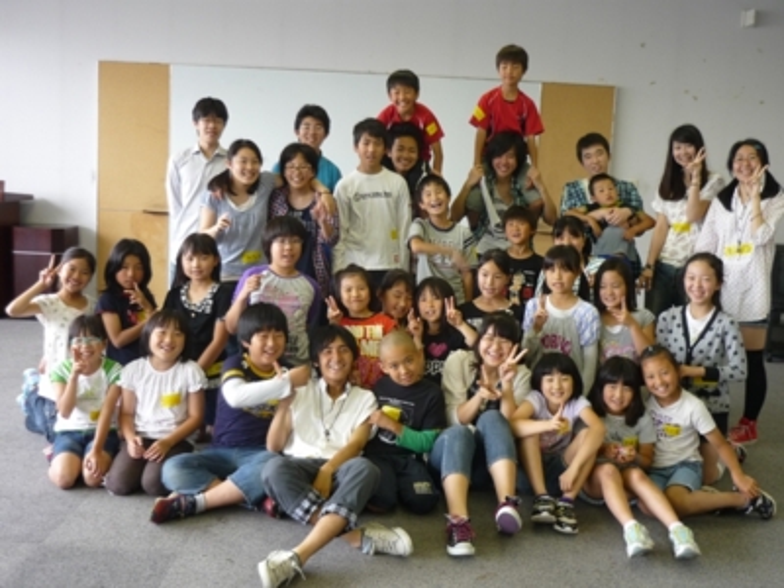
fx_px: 861
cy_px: 294
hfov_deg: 49.0
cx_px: 392
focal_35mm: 38
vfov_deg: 37.7
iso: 125
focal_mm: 6.3
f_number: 2.9
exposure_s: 1/30
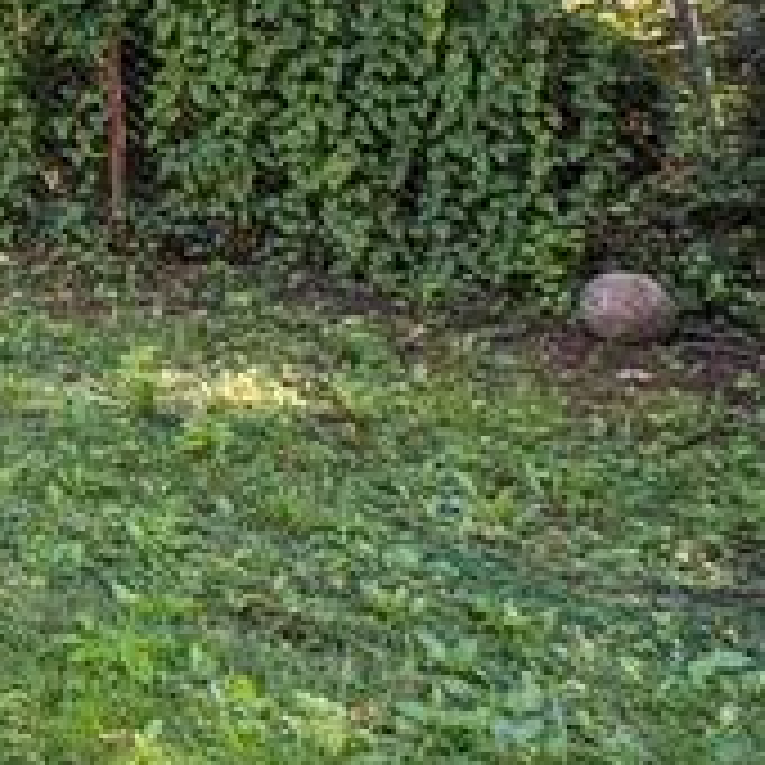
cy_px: -178
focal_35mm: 77
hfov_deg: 14.9
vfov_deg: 20.8
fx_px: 1925
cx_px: -1017
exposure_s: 1/20
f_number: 8
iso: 250
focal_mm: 10
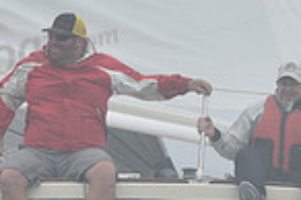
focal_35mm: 398
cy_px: 143
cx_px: 227
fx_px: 3324
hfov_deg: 5.2
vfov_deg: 3.4
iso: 250
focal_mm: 100
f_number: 9
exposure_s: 1/800
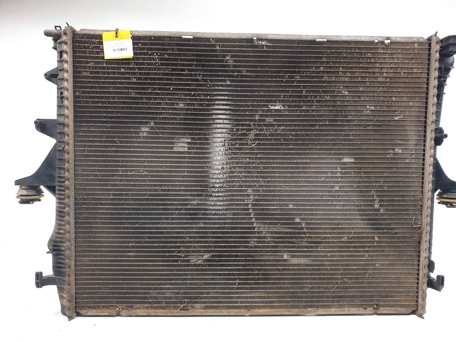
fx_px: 343
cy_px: 171
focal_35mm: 26
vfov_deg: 53.1
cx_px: 228
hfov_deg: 67.3
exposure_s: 1/124
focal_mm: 4.3
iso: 50
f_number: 2.4
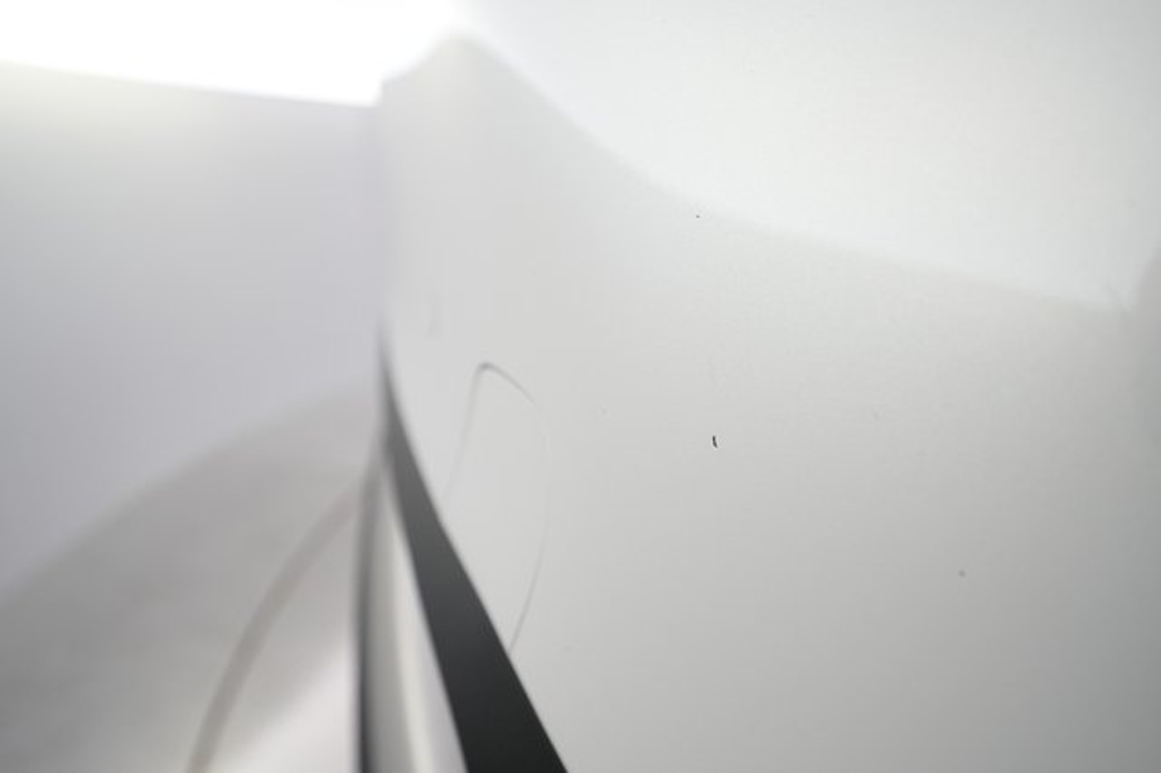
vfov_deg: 46.4
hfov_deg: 65.5
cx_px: 580
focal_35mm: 28
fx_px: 902
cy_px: 386
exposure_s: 1/100
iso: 1600
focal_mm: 28
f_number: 4.5
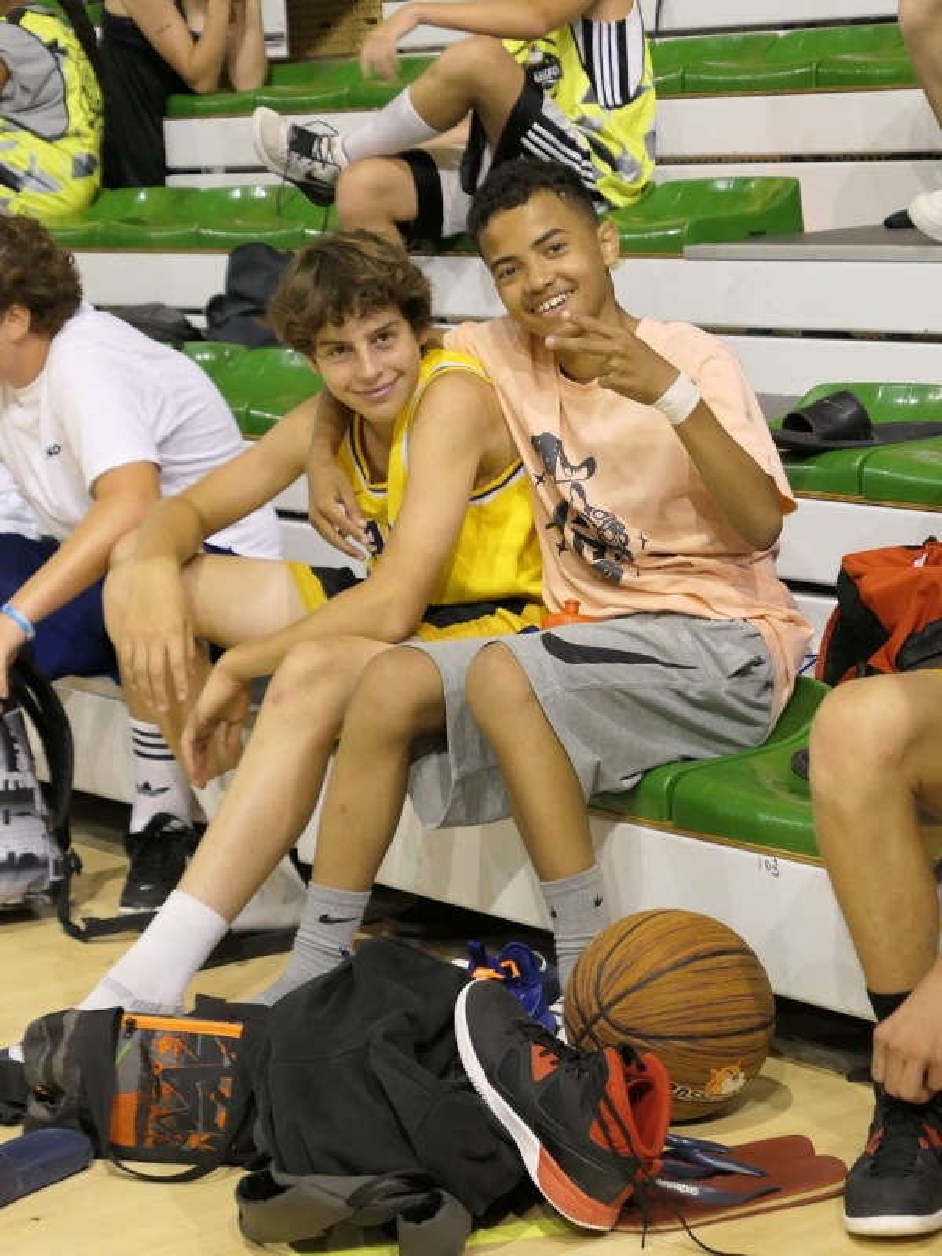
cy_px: 628
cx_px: 471
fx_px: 3665
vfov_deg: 19.4
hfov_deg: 14.6
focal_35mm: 101
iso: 800
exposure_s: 1/125
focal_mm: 26.4
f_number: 2.8
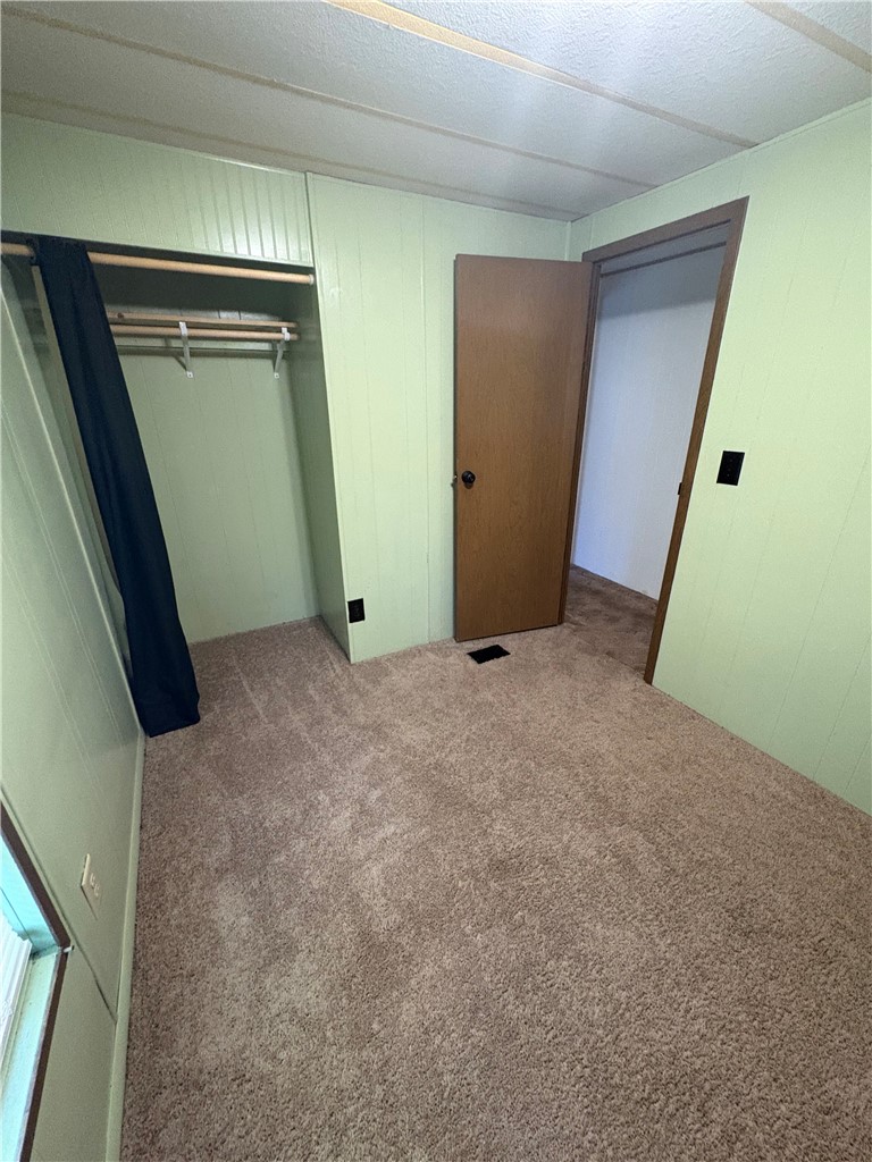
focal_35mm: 14
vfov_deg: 102.1
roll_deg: +0.8
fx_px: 470
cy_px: 581
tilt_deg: -20.8
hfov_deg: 85.7
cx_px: 436
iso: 640
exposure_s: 1/60
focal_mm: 2.22
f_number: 2.2
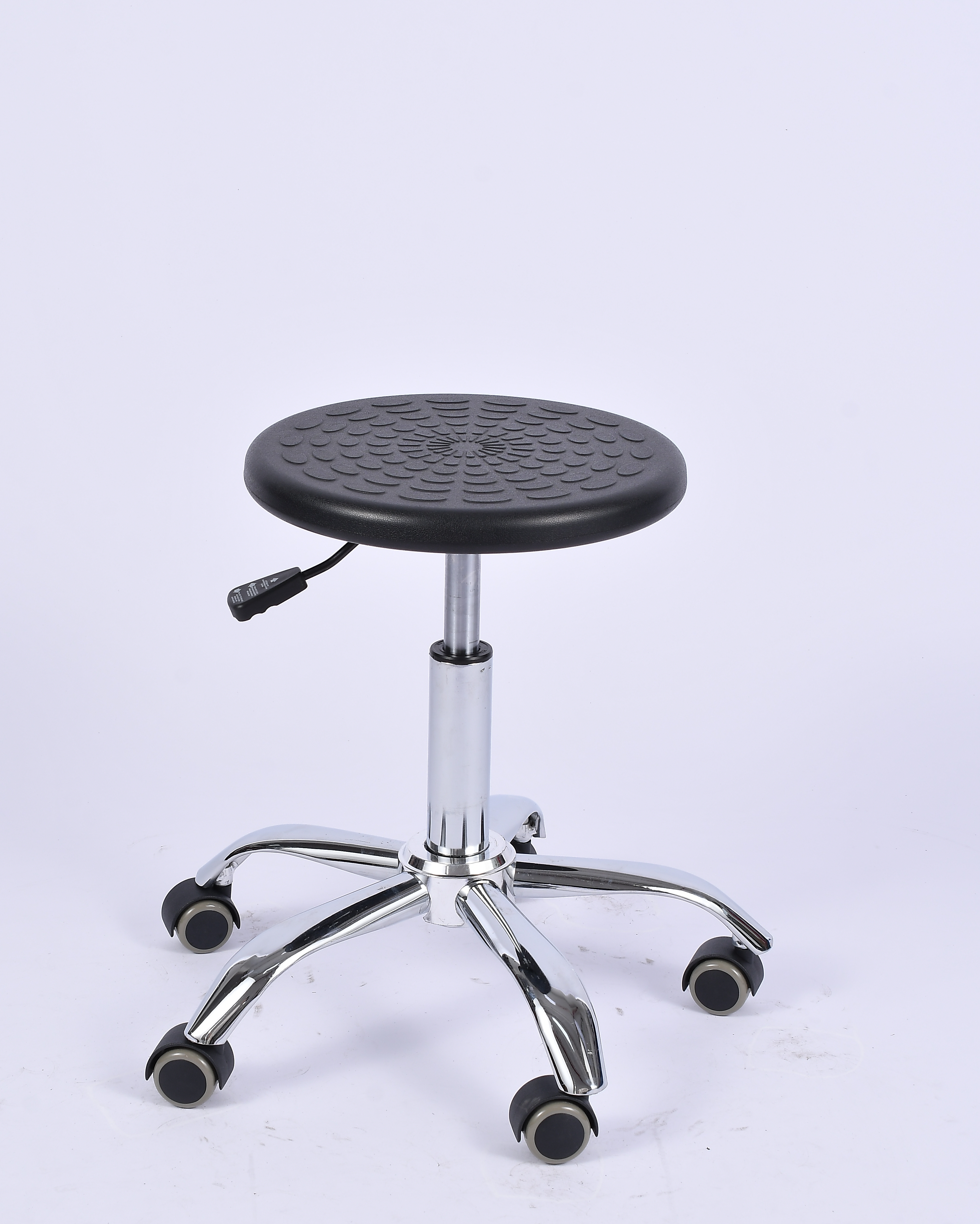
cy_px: 583
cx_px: 478
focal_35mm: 77
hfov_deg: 19.9
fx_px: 2792
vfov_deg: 24.7
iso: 100
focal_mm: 40
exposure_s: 1/100
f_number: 11
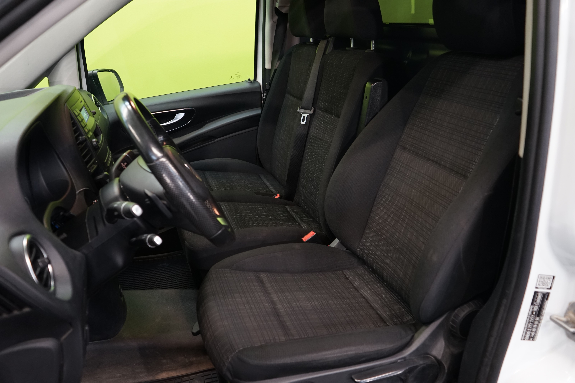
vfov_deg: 45.0
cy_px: 192
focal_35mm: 29
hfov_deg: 63.7
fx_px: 463
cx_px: 288
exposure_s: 1/30
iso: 1250
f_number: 5
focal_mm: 29
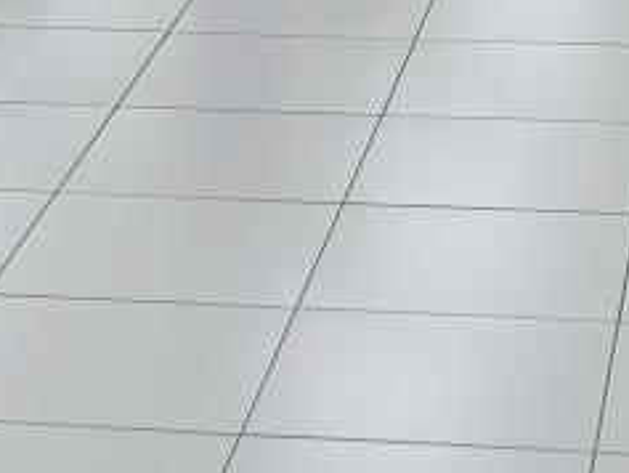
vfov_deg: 7.7
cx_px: 218
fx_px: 3363
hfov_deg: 10.7
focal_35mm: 185
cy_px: -518
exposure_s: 1/160
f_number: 4
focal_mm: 38
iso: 1250
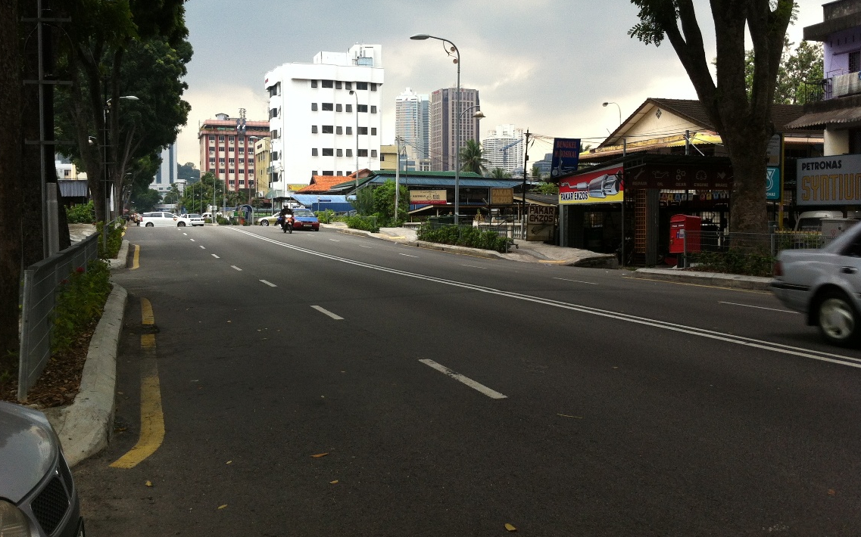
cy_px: 217
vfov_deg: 33.5
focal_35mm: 38
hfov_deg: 51.5
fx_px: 891
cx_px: 421
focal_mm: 3.85
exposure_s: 1/120
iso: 80
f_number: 2.8
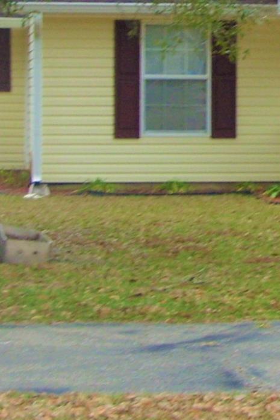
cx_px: 296
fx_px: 1982
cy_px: 3
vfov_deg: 12.0
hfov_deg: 8.0
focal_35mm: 170
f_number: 2.8
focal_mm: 7.8
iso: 50
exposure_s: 1/88
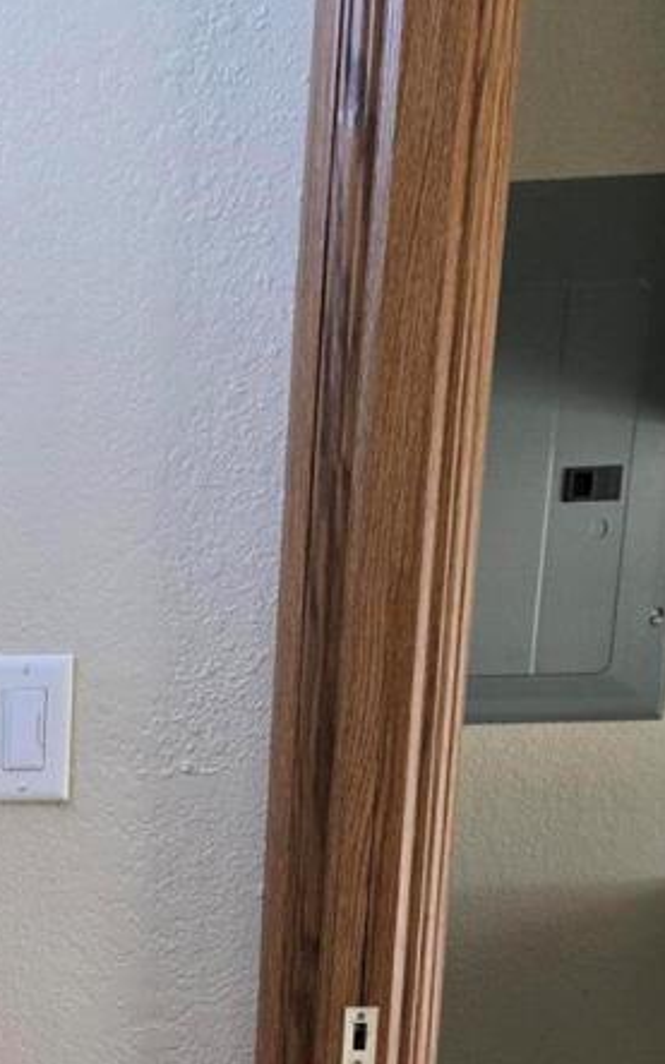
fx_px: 1913
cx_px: -358
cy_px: 1124
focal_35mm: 66
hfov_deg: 17.5
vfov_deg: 28.6
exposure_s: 1/55.2
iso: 125
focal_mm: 5.4
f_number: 1.8
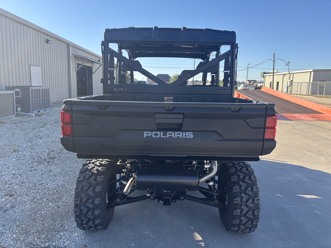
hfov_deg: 67.3
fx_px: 249
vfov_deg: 53.1
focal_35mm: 26
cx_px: 166
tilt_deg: -8.3
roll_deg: -2.0
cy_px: 124
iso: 50
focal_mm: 5.96
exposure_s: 1/824
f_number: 1.6
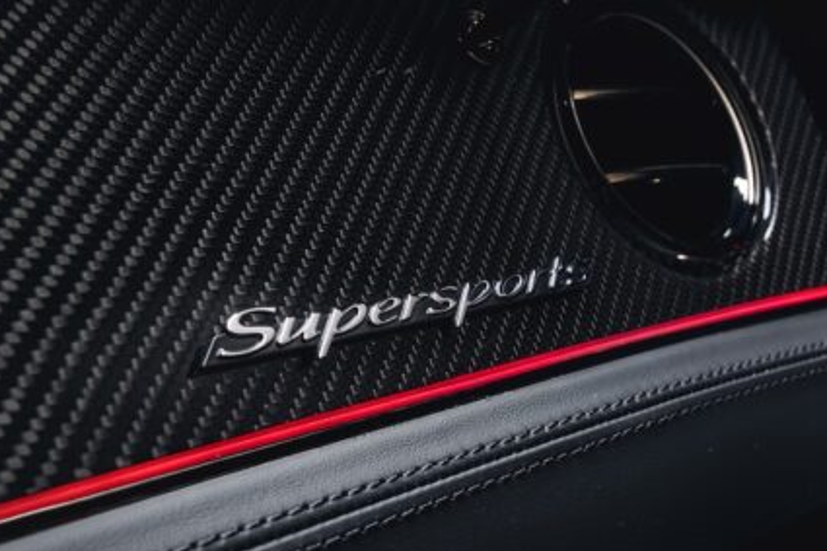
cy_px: 220
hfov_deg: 35.8
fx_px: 1240
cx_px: 648
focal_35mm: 54
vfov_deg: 25.0
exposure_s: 3.2
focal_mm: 28
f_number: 11
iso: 100
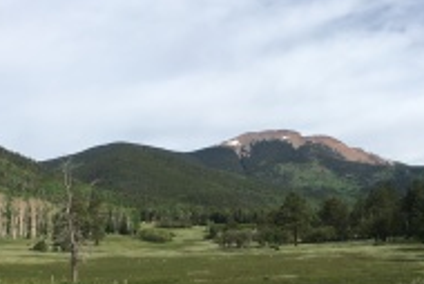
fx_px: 684
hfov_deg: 34.4
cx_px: 183
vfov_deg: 22.8
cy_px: 262
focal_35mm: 58
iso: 25
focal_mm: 4.15
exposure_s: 1/827
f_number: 2.2
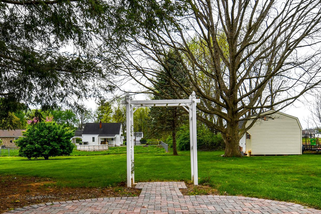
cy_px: 149
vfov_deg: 42.8
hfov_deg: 61.8
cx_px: 144
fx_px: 267
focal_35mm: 30
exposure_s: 1/250
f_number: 8
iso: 100
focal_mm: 12
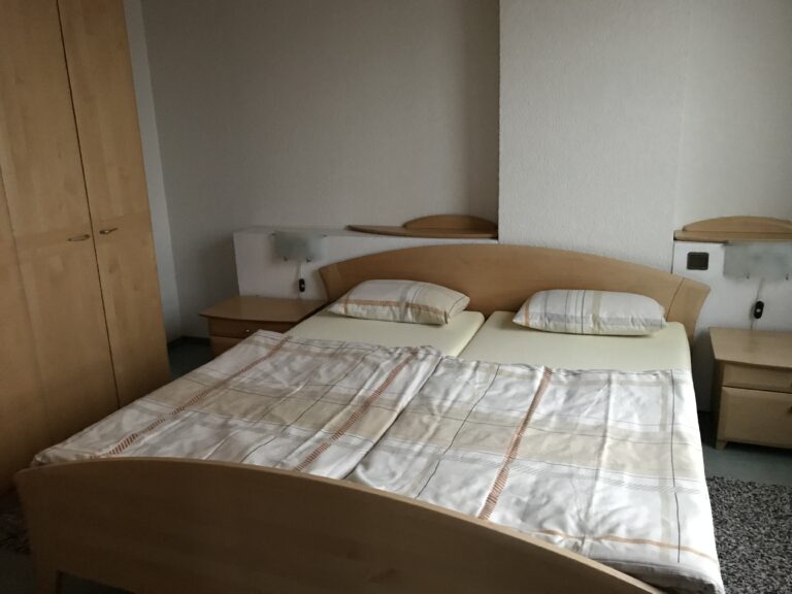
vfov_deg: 49.7
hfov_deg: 63.4
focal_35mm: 28
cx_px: 396
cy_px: 297
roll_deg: +2.2
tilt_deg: -14.6
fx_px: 641
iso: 100
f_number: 1.8
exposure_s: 1/4
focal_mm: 3.99
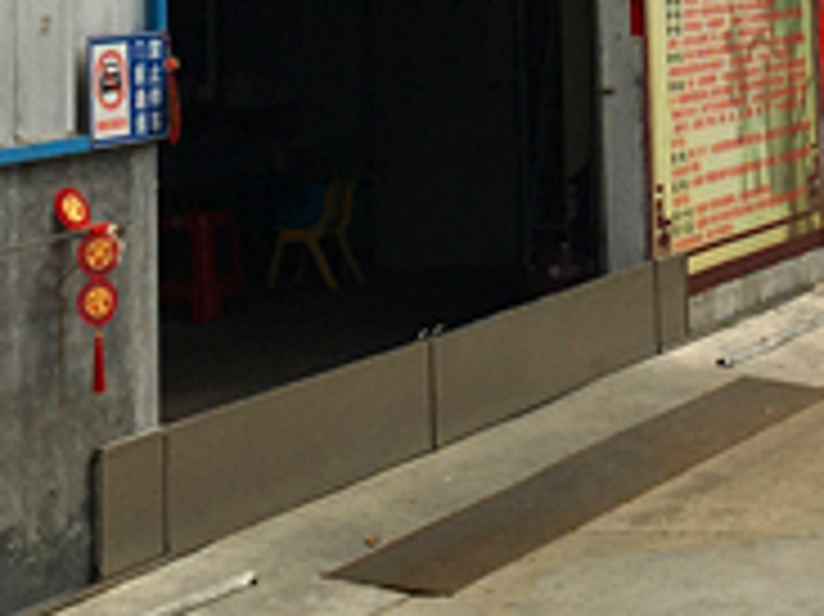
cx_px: 869
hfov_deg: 15.2
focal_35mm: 127
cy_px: -526
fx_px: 3021
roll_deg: +2.5
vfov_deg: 10.8
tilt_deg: +9.7
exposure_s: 1/2653
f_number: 2.2
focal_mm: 4.15
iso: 25
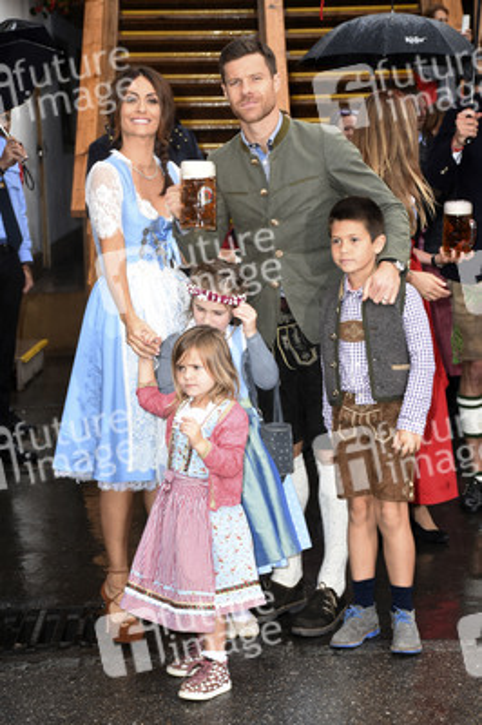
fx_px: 1448
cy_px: 362
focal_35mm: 72
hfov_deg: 18.9
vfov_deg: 28.1
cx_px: 241
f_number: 5.6
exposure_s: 1/200
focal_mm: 48
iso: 400
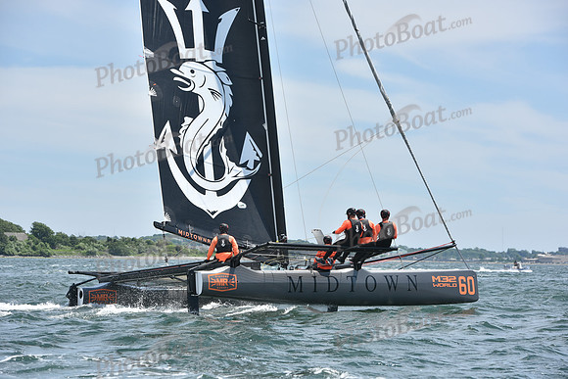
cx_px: 284
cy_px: 190
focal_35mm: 116
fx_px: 1831
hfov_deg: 17.6
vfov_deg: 11.8
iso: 250
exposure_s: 1/1250
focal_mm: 116
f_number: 7.1
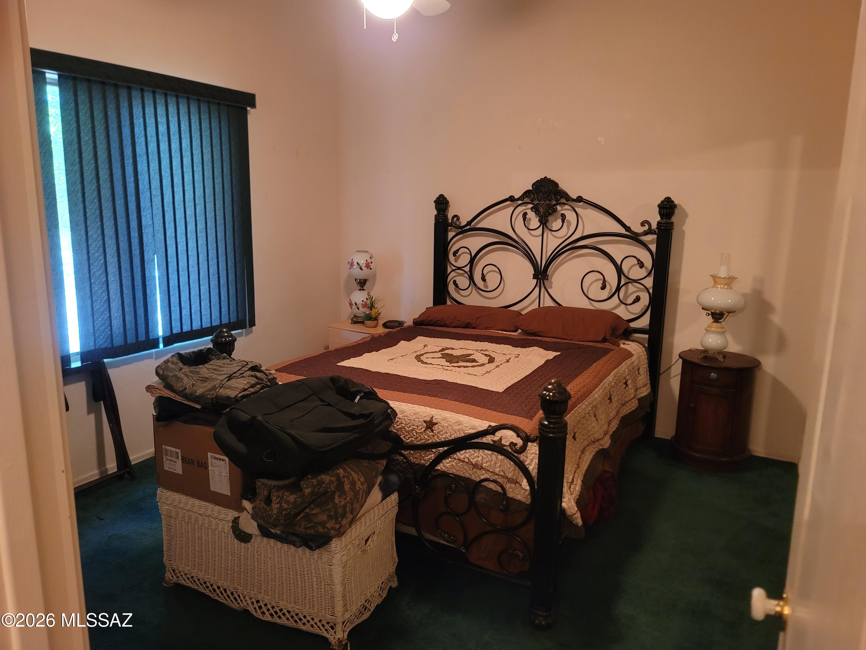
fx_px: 625
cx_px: 433
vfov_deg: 54.9
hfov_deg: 69.4
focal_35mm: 25
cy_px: 325
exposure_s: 1/30
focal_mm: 7
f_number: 1.8
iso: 640
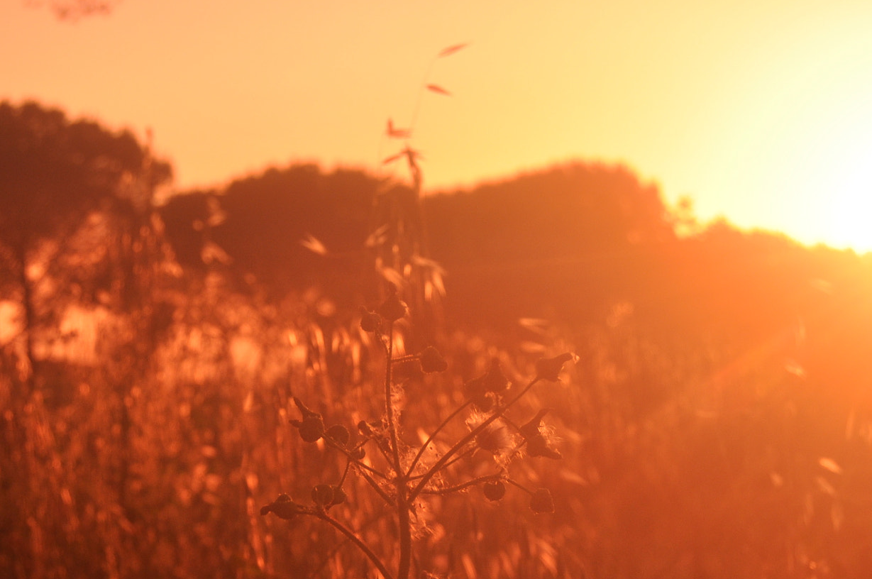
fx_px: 2419
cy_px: 463
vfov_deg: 13.6
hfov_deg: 20.4
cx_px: 386
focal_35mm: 100
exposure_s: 1/125
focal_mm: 40
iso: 320
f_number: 5.6
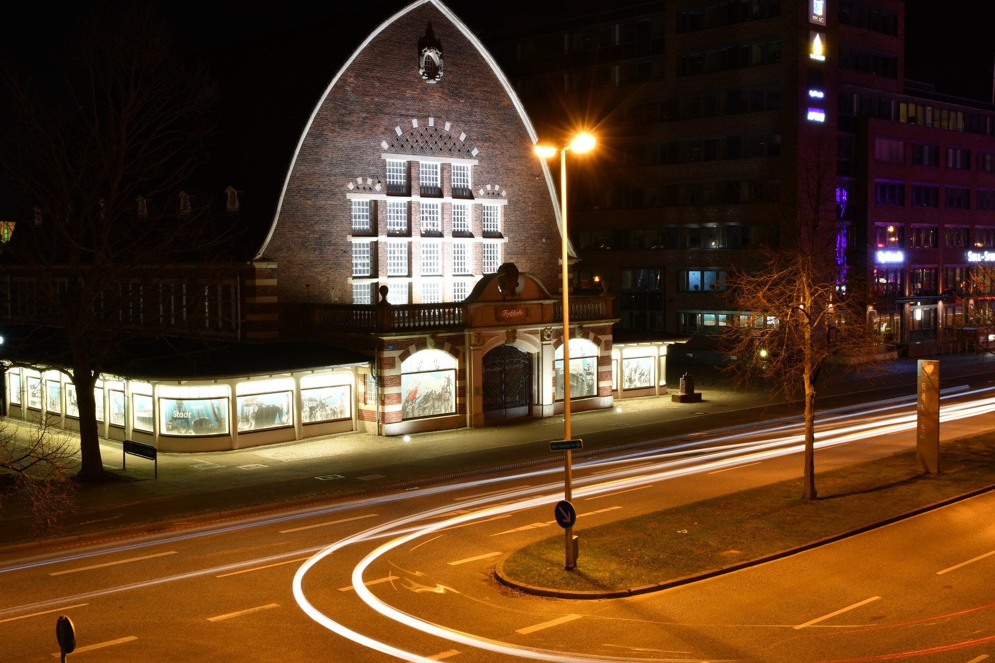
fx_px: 1202
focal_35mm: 44
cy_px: 332
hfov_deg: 45.0
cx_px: 498
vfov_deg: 30.8
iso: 100
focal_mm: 29
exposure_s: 17.3
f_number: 16
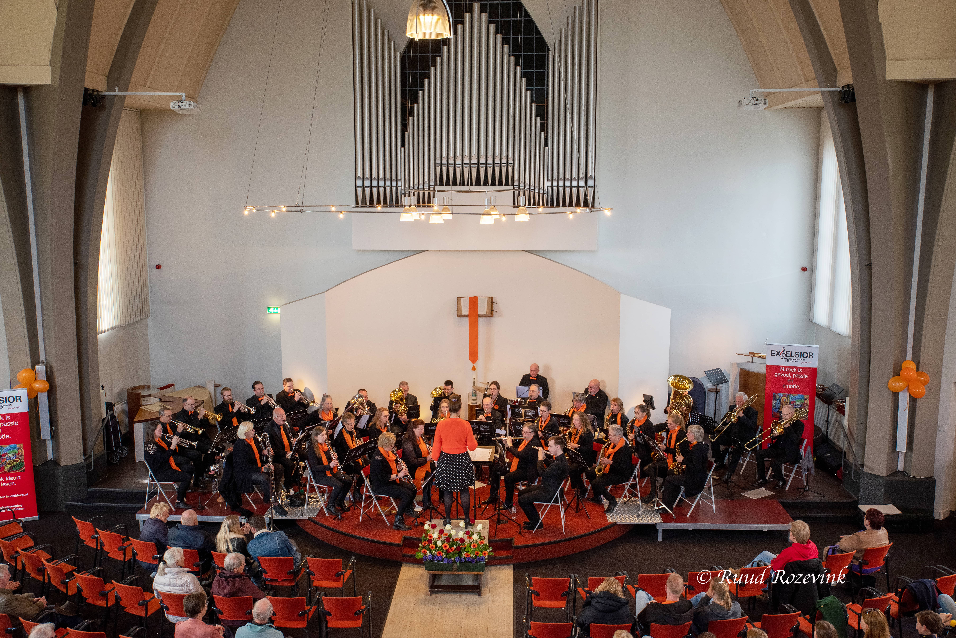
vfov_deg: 40.0
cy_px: 319
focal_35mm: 33
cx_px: 478
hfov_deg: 57.2
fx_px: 877
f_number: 6.3
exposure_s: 1/60
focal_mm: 33
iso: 800
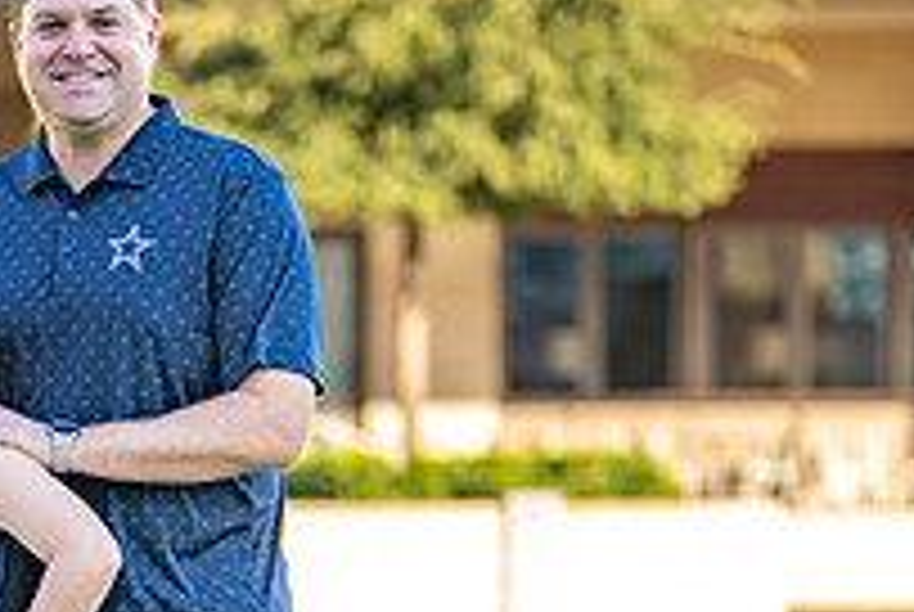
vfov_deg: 7.8
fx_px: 4449
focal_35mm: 175
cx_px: 15
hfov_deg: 11.6
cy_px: 802
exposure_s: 1/2500
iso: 100
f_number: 1.2
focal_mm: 50
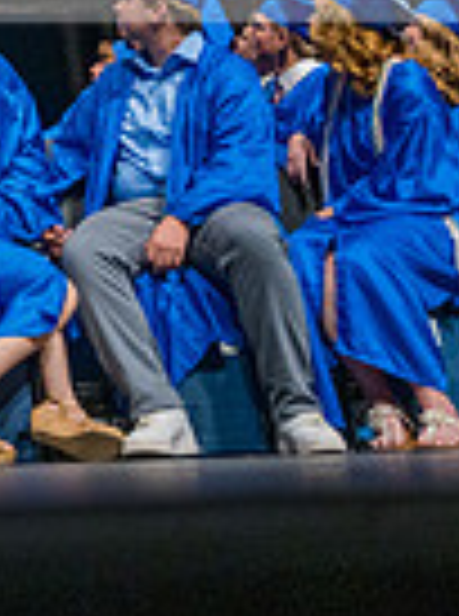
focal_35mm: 98
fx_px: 1741
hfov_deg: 12.4
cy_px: -196
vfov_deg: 18.6
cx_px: -576
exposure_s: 1/160
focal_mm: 24
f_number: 2.8
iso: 2500
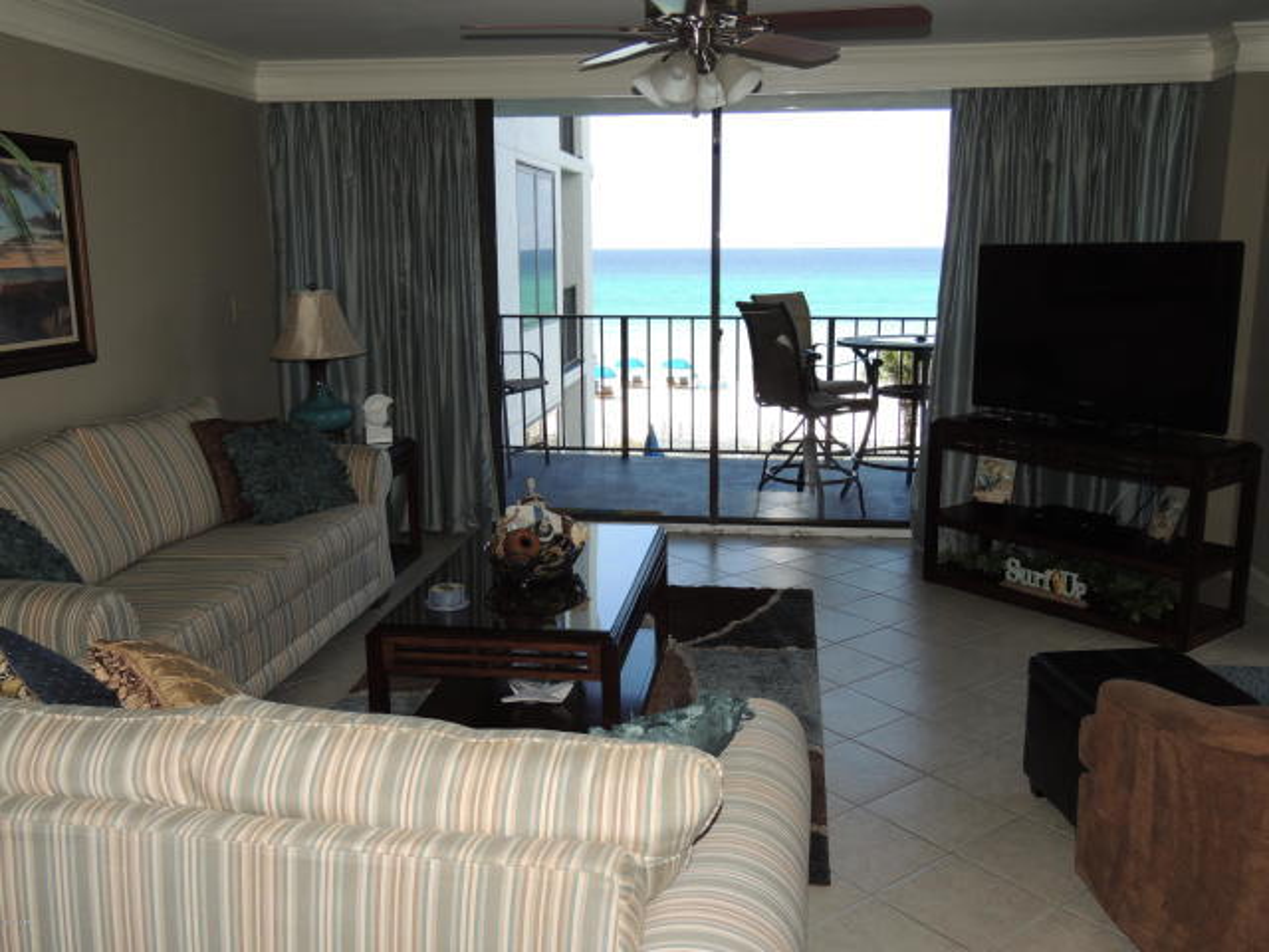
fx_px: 1100
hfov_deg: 60.0
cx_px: 634
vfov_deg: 46.8
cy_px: 476
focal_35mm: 30
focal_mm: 5.3
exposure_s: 1/160
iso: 100
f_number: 3.1
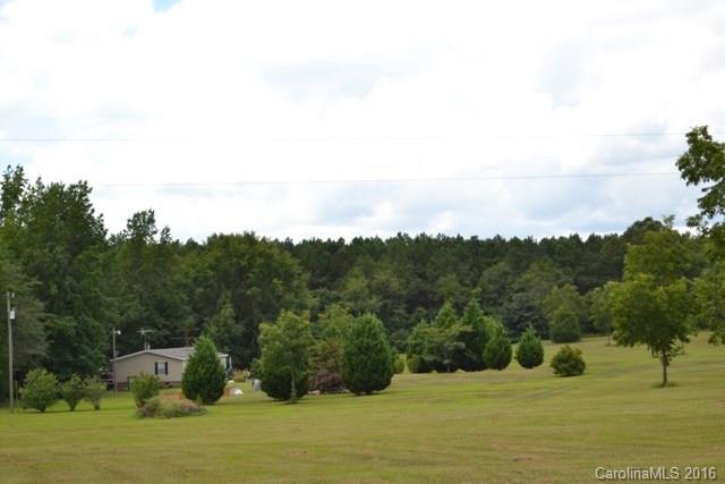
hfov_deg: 24.6
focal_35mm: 82
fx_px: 1662
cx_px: 362
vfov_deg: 16.6
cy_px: 242
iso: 100
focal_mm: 55
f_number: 7.1
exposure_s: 1/200
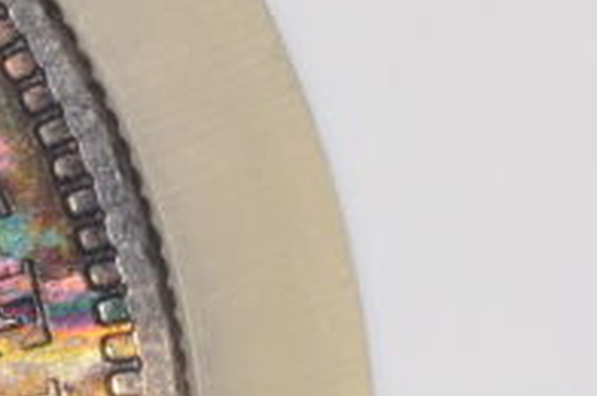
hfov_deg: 1.8
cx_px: -896
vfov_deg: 1.2
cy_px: 512
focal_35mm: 1146
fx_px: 18973
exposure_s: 1/13
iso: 400
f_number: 10
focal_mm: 150
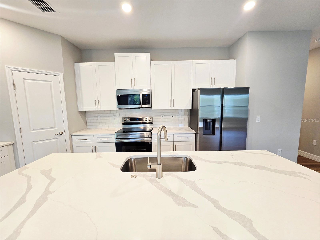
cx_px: 160
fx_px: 120
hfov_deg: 106.2
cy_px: 120
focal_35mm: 13
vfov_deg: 89.9
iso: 160
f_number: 2.2
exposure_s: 1/60.2
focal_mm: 2.2
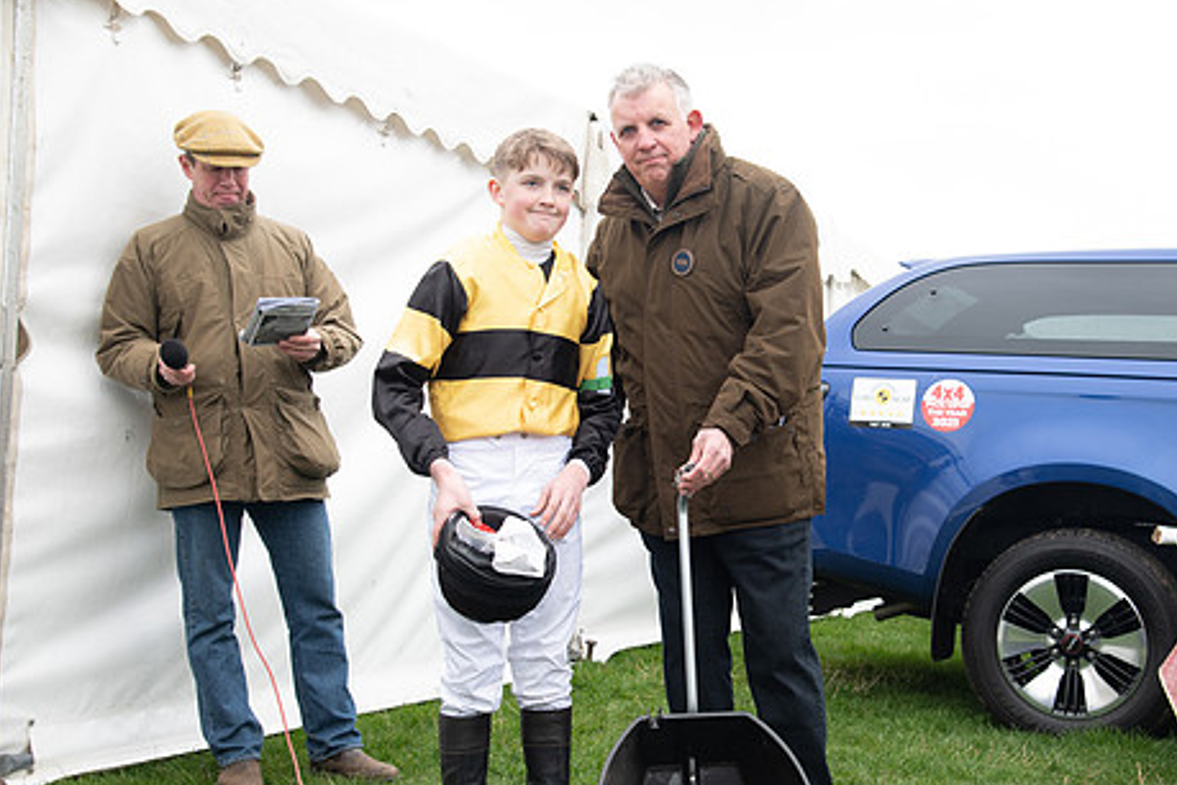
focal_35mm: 48
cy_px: 439
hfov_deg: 41.0
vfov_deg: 28.1
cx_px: 674
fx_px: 1569
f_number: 5
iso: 200
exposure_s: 1/125
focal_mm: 38
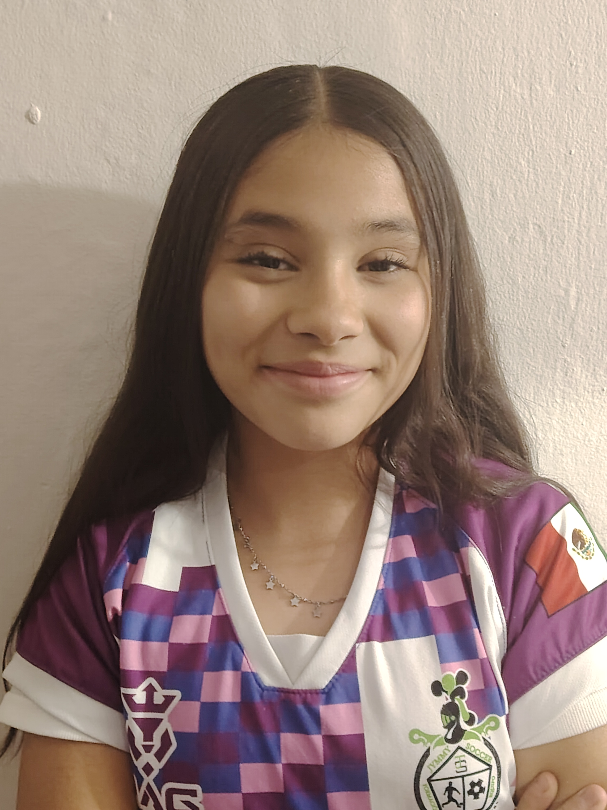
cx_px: 304
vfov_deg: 40.4
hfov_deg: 30.9
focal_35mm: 47
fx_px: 1099
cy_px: 405
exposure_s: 1/25
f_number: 1.75
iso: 3203
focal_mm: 5.25
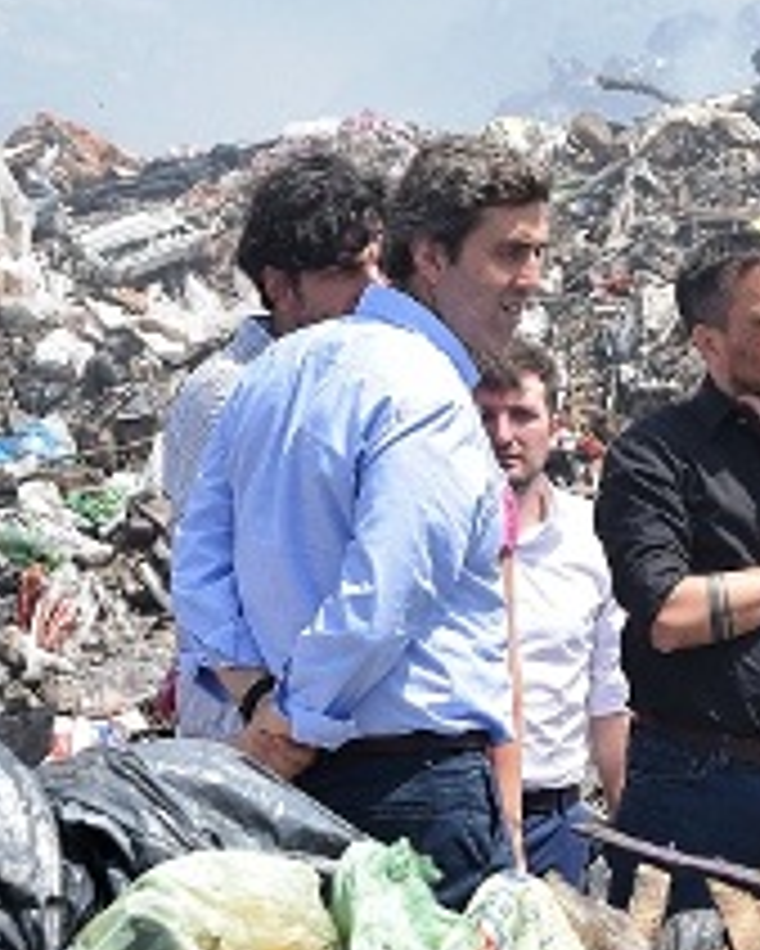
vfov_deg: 8.7
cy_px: 601
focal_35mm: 222
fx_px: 6237
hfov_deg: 6.9
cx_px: 1196
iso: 200
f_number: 8
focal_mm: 52
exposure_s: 1/400
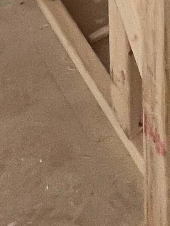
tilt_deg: -9.6
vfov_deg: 11.3
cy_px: -460
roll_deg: -3.2
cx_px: 337
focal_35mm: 98
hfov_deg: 13.1
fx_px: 642
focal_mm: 1.57
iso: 250
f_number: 1.8
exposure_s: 1/74
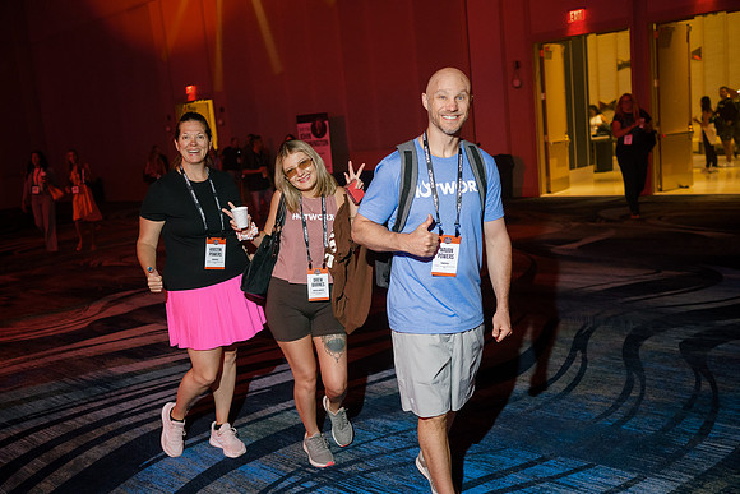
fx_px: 720
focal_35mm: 35
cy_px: 247
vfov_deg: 37.9
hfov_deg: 54.4
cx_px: 370
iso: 1250
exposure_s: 1/160
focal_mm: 35
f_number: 2.8
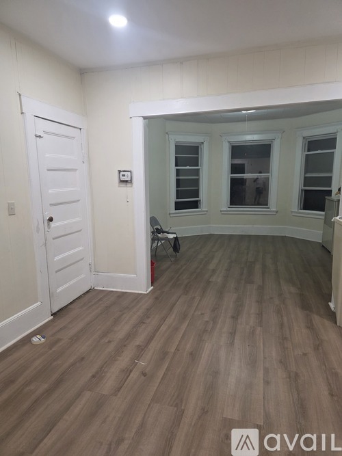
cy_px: 228
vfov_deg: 73.9
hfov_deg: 58.9
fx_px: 303
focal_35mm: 23
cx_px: 171
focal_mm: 6.3
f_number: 1.7
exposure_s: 1/120
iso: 320
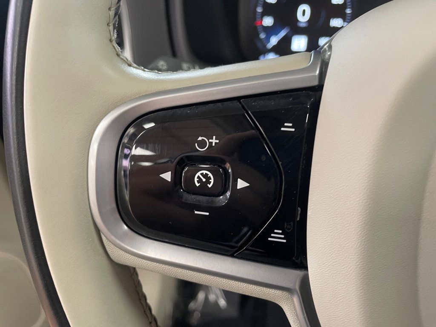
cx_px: 218
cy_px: 164
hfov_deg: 67.3
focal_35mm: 26
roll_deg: +2.5
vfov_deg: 53.1
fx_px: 327
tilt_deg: -36.7
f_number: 1.6
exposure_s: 1/60
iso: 125
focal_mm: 4.2
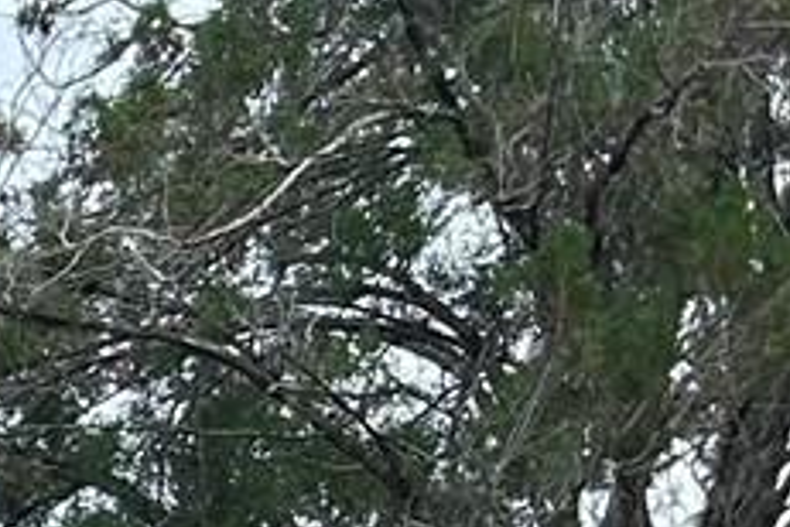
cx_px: -1802
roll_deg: +1.0
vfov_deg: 6.6
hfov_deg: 8.6
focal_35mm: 187
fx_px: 4103
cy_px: 1660
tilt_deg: -3.4
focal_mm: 5.7
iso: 50
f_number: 1.5
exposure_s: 1/1395
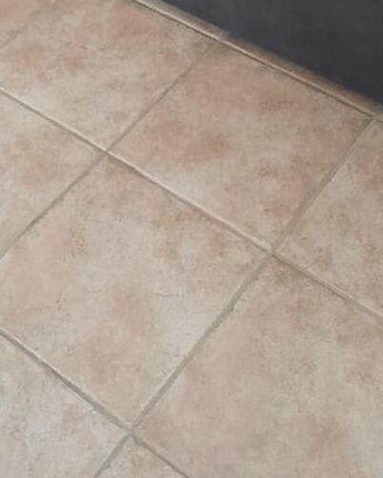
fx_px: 991
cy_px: -77
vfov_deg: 24.8
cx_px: 187
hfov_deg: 21.9
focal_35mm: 70
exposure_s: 1/25
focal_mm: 4
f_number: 1.8
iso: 800
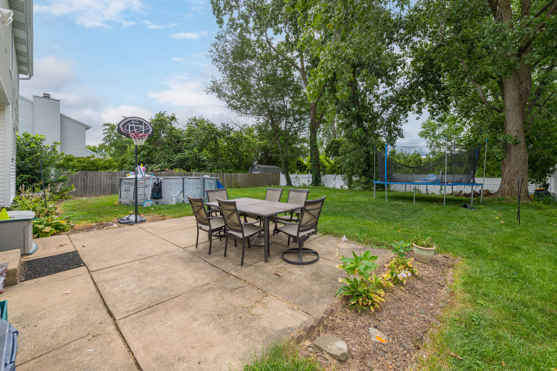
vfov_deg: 81.1
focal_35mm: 14
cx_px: 278
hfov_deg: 104.3
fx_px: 216
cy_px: 186
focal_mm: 14
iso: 200
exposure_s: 1/500
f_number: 8
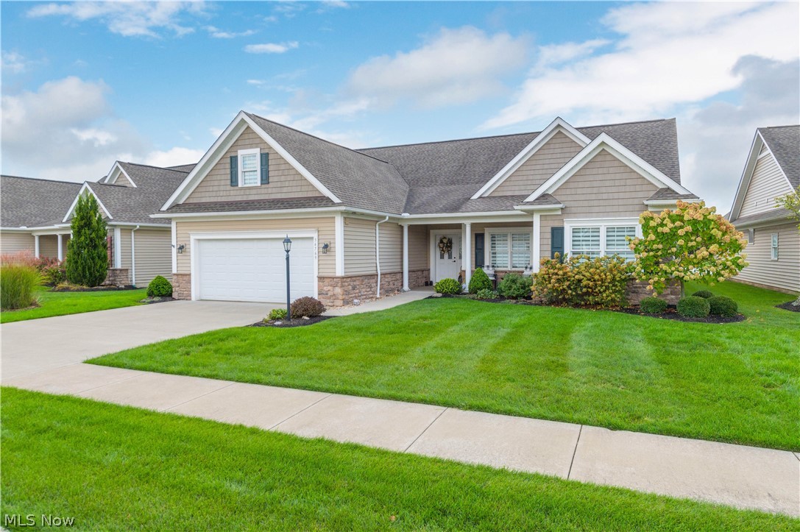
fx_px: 533
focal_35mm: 24
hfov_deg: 73.8
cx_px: 400
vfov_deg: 53.1
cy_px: 266
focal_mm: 24
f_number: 9
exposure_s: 1/640
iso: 200
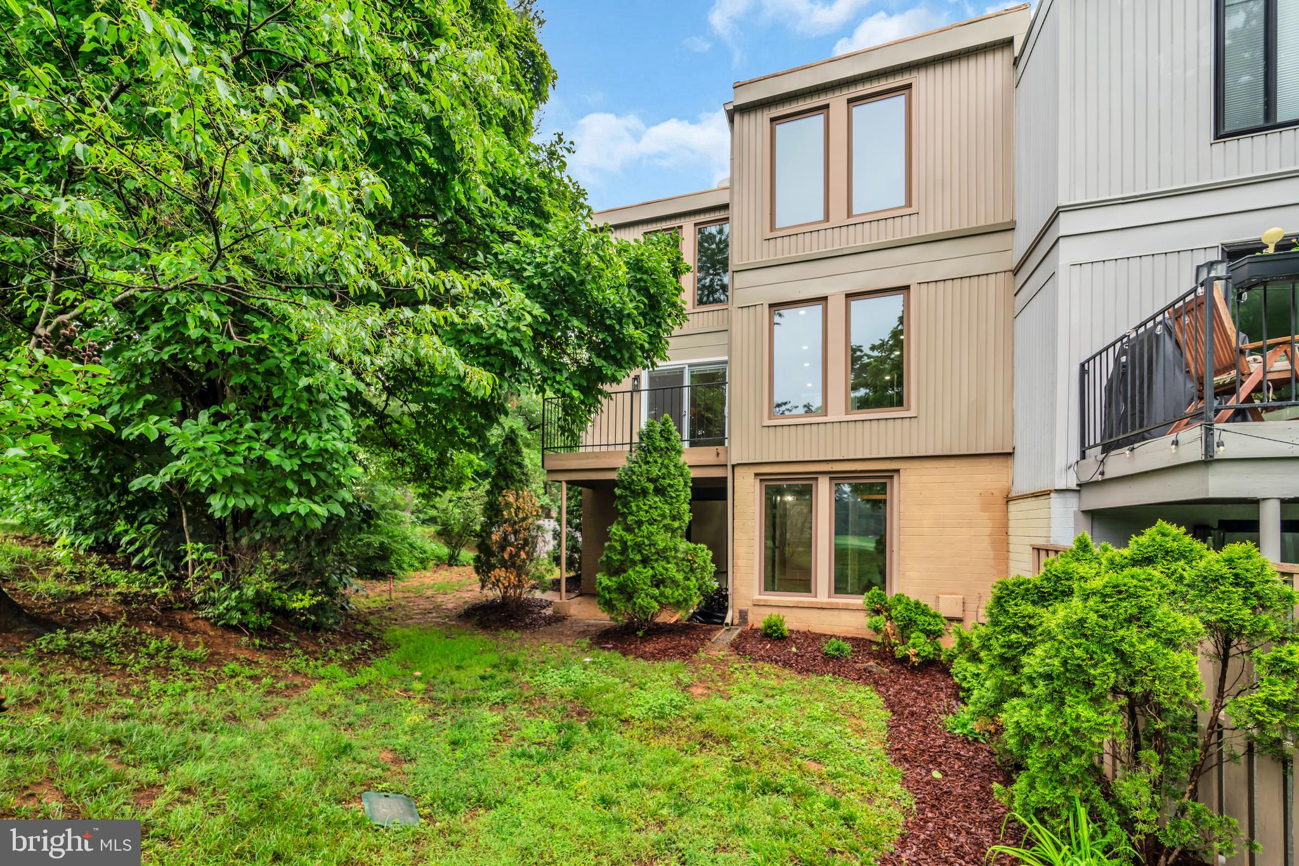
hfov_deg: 104.2
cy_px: 433
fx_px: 505
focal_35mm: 14
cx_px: 650
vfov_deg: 81.2
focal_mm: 14
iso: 400
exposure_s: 1/40
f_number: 9
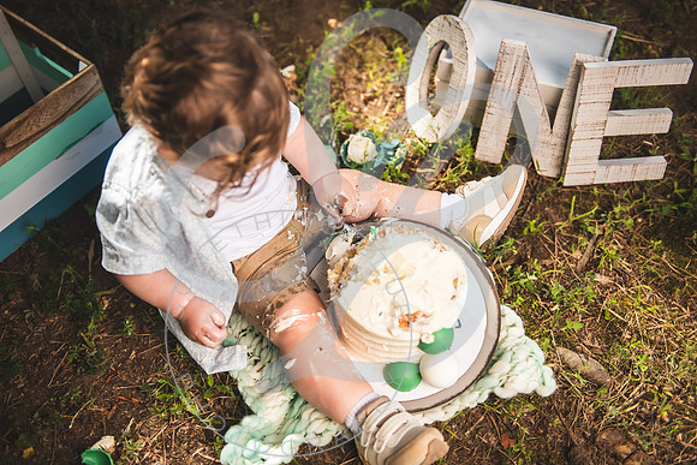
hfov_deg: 46.4
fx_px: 813
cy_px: 232
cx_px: 348
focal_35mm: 42
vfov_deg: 31.9
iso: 100
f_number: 2.8
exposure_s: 1/800
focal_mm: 42
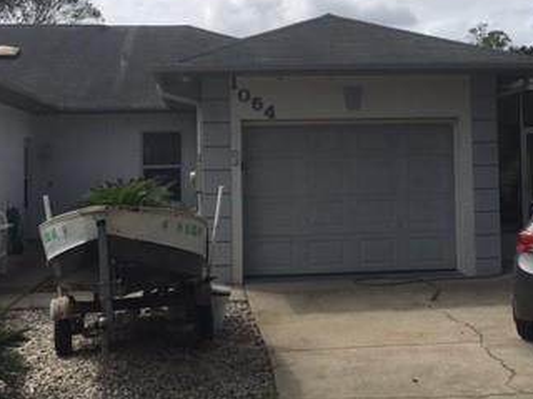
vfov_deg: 25.1
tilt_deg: +5.4
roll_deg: +0.7
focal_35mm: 58
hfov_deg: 33.2
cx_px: 303
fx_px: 893
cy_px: 135
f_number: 2.2
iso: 25
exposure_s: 1/3846
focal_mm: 4.15
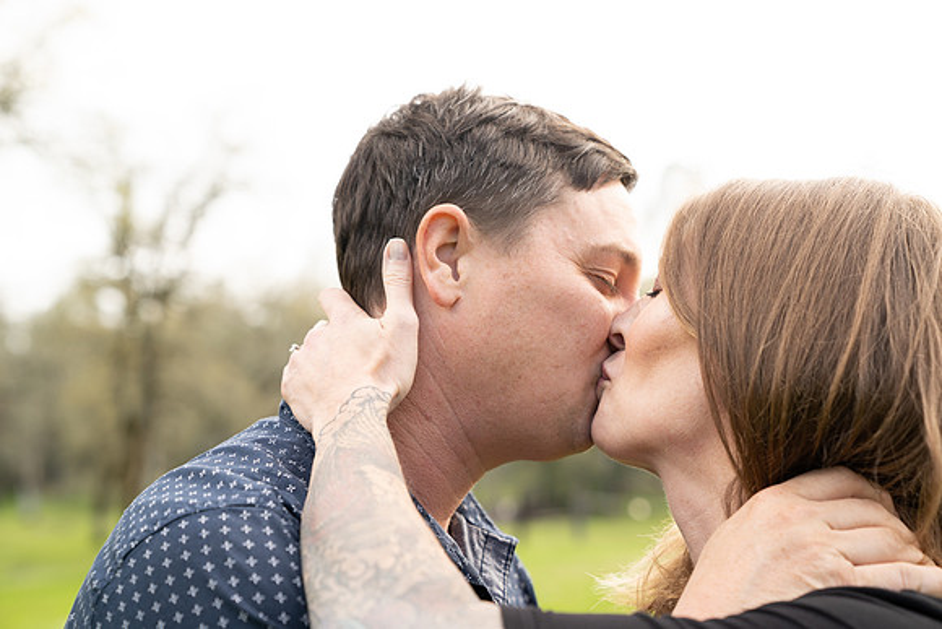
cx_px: 471
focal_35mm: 55
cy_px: 314
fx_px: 1439
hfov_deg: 36.2
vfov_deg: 24.6
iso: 200
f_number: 3.5
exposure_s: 1/125
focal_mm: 55
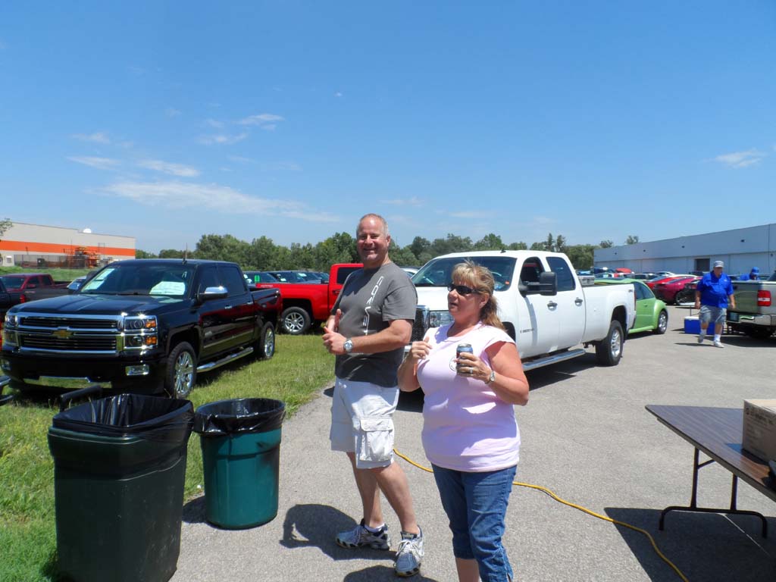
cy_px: 291
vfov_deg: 56.8
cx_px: 388
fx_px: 538
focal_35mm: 24
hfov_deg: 71.6
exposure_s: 1/750
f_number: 4.5
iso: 80
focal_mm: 4
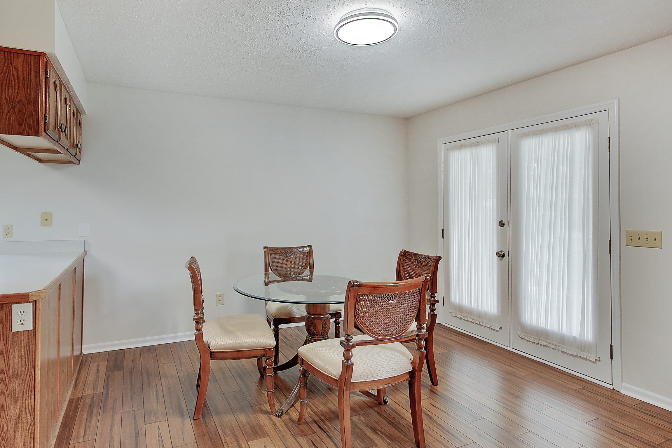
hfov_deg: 83.7
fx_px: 373
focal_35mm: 20
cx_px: 301
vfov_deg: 61.8
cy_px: 206
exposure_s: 1/2.5
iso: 100
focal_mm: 10
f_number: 9
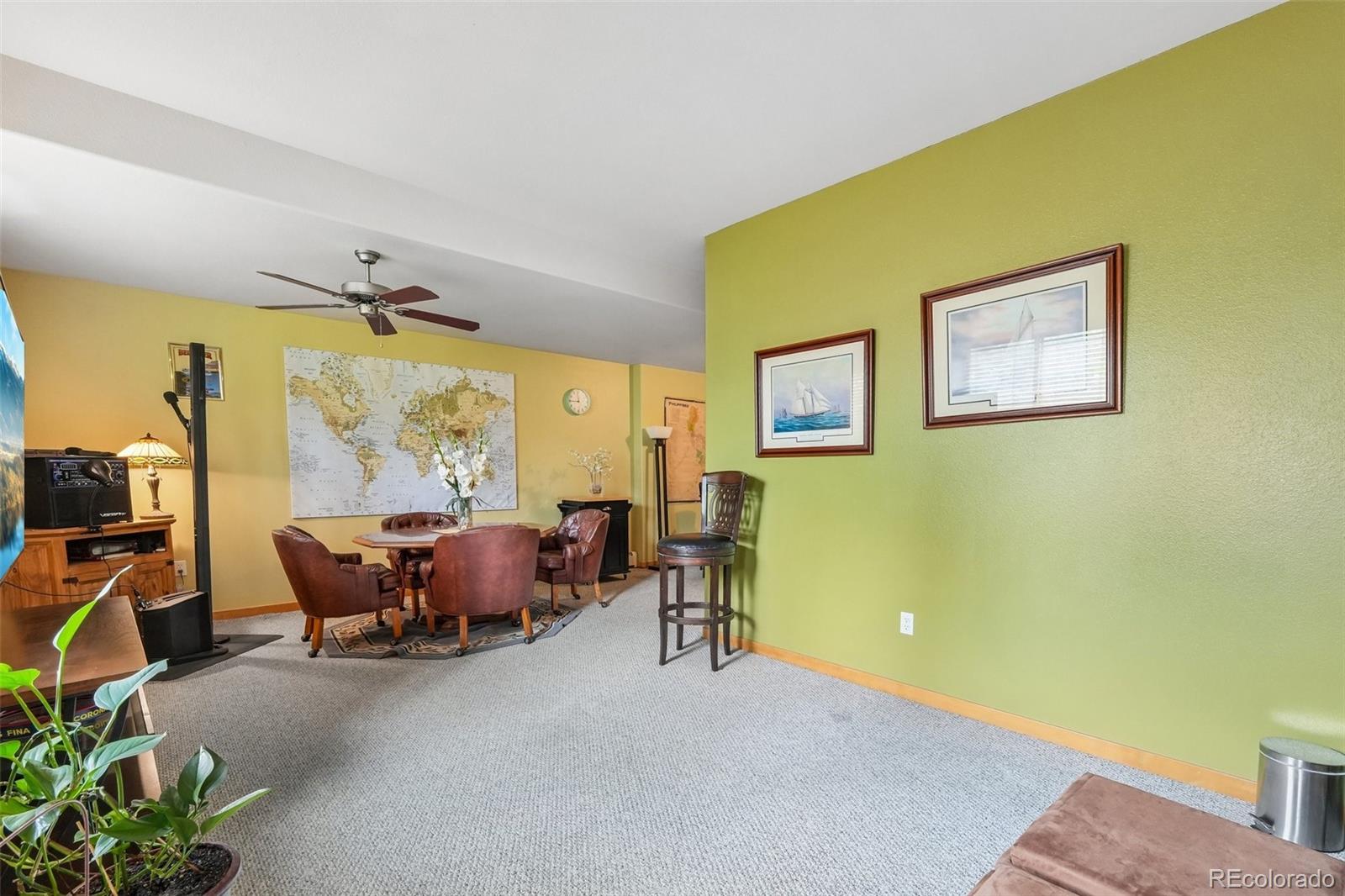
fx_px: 560
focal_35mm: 15
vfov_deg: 77.3
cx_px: 672
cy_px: 448
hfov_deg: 100.4
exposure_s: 1/4
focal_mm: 10
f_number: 8
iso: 800
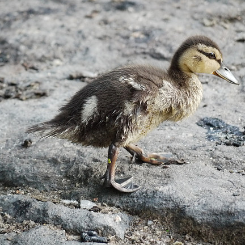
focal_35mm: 323
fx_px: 2586
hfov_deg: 5.4
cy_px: 123
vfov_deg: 5.4
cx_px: 137
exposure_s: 1/125
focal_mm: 136
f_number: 5.1
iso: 1000
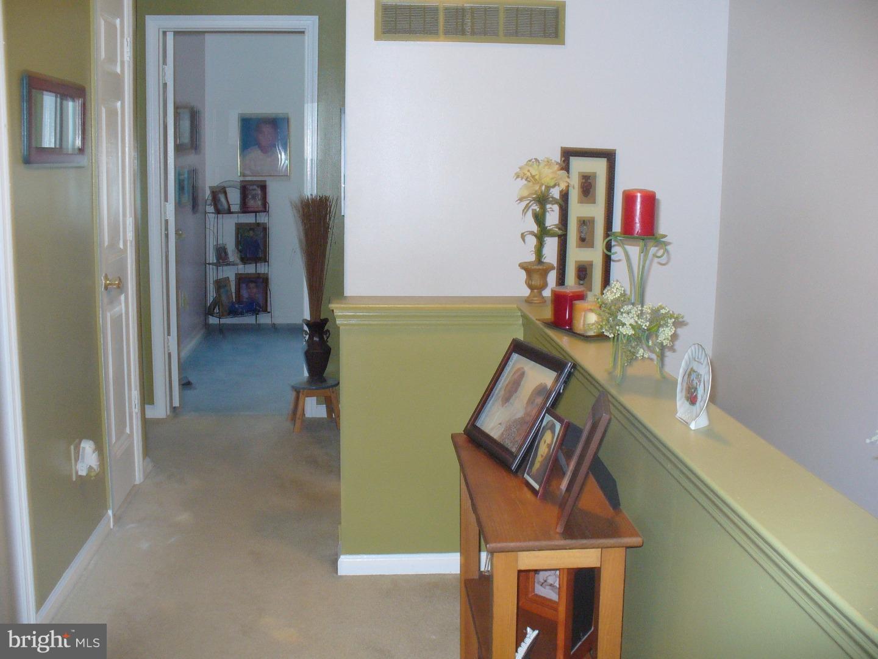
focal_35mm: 37
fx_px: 938
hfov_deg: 50.1
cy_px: 330
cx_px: 439
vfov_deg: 38.7
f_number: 2.8
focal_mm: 6.1
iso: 160
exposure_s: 1/8
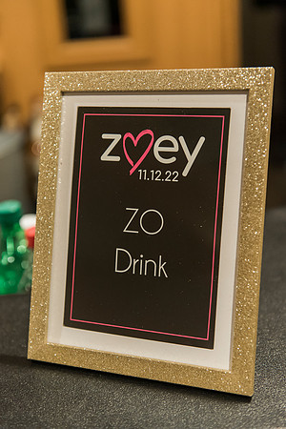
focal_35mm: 52
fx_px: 620
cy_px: 214
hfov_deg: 26.0
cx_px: 143
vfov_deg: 38.2
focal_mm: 52
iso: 2500
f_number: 3.2
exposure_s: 1/80
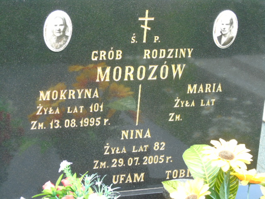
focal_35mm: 124
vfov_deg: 12.0
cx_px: 132
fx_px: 949
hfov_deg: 15.9
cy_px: 100
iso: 80
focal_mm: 22
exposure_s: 1/60
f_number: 4.6
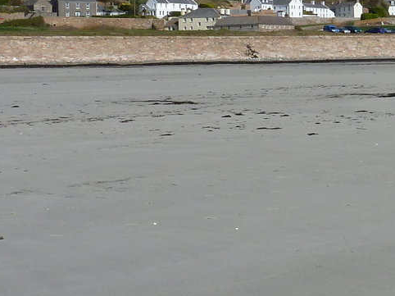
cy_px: 69
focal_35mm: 83
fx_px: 947
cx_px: 443
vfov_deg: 17.6
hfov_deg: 22.2
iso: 80
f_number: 5.6
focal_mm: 4.1
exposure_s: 1/500
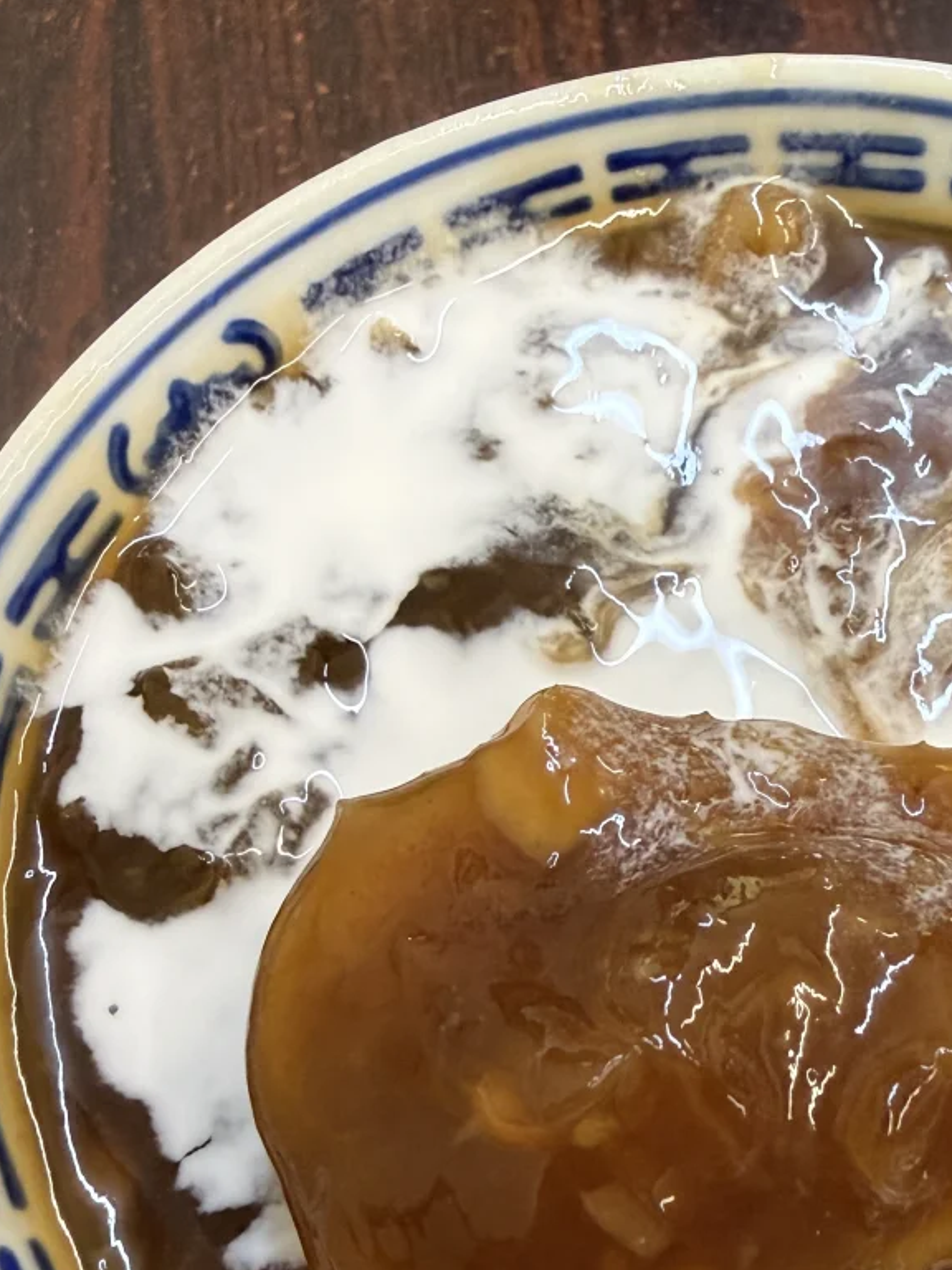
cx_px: 737
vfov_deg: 40.7
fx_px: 1650
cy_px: 979
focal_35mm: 45
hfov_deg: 31.5
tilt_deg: -66.5
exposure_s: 1/60
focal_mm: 2.22
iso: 500
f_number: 2.2
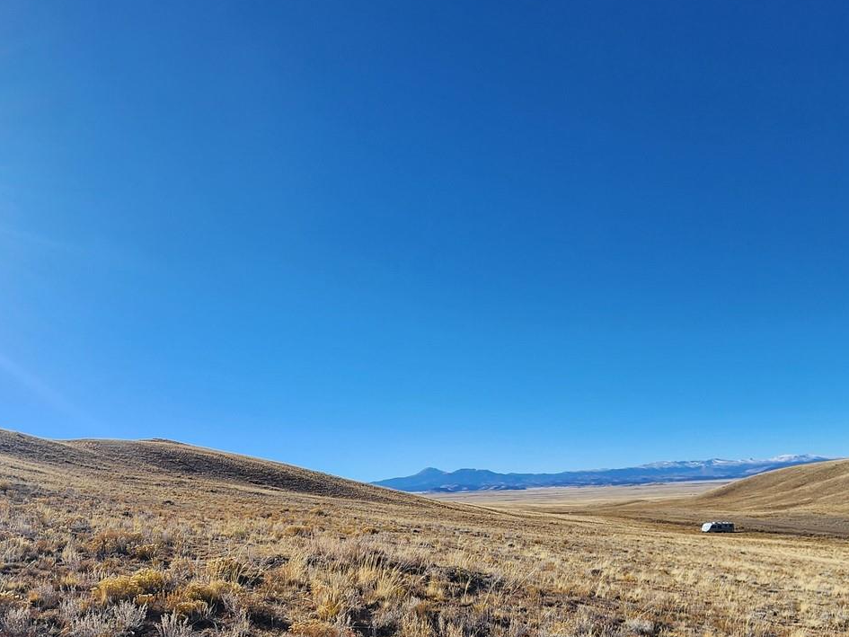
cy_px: 468
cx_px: 340
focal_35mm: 22
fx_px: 540
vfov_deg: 58.3
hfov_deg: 75.5
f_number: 2.2
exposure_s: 1/2828
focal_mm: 2.2
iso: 50
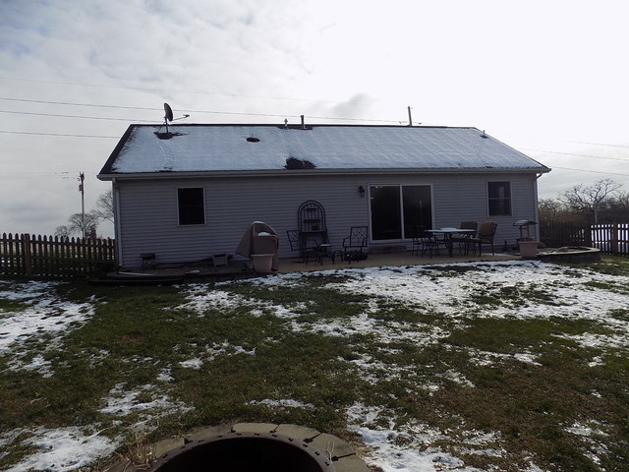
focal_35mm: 23
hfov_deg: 73.9
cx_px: 314
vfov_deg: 58.9
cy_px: 236
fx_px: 418
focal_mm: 4
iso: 80
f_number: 9.9
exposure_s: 1/200
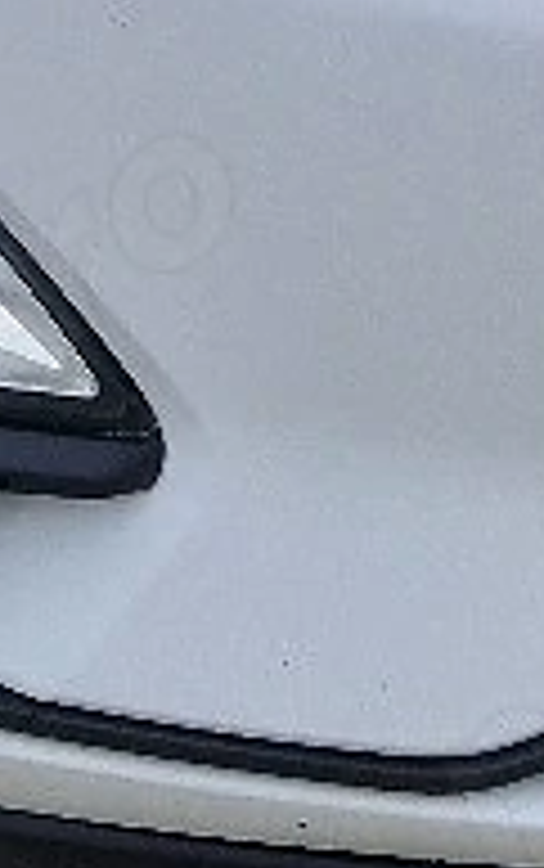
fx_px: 3976
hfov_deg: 7.8
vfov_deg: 11.8
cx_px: 49
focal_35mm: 168
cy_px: -501
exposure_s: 1/1111
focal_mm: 5.4
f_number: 1.8
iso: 50
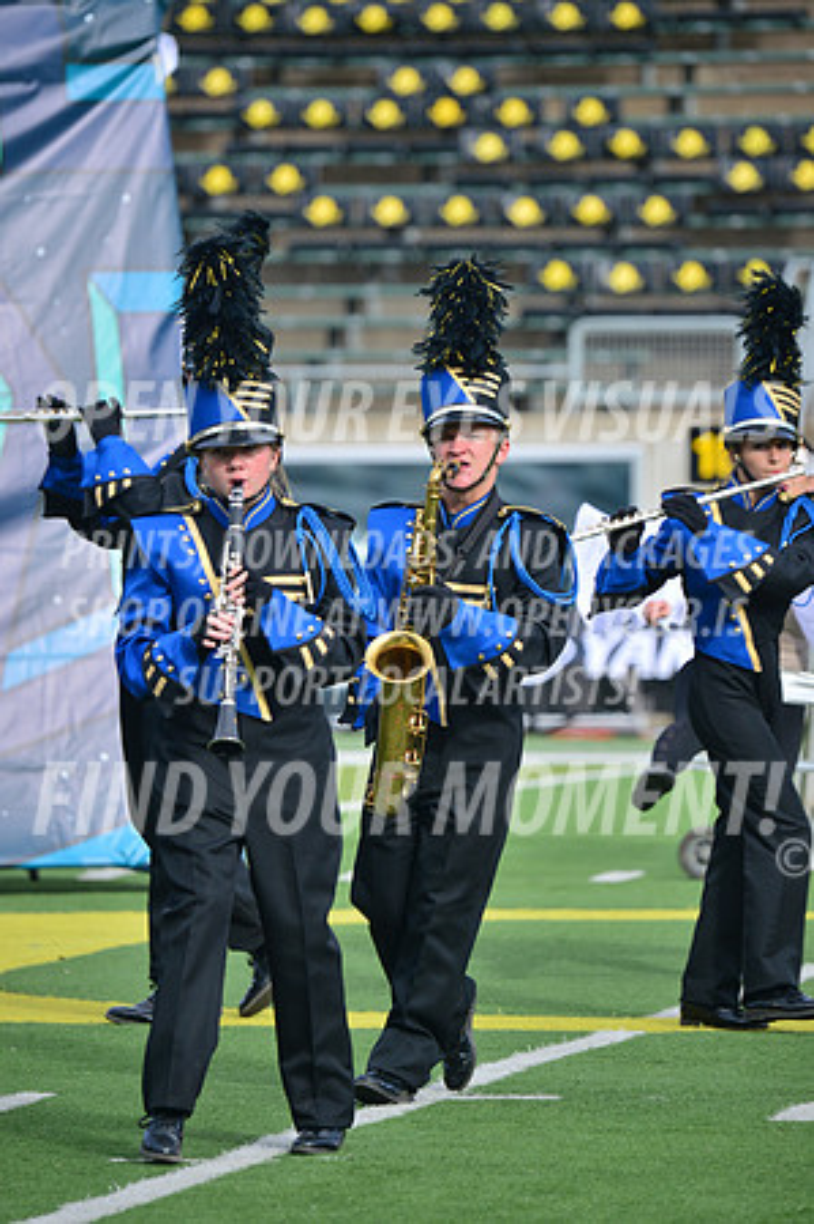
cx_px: 407
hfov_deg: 4.4
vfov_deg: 6.7
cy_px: 612
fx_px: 10538
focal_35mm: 310
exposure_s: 1/640
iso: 125
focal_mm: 310
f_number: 5.6
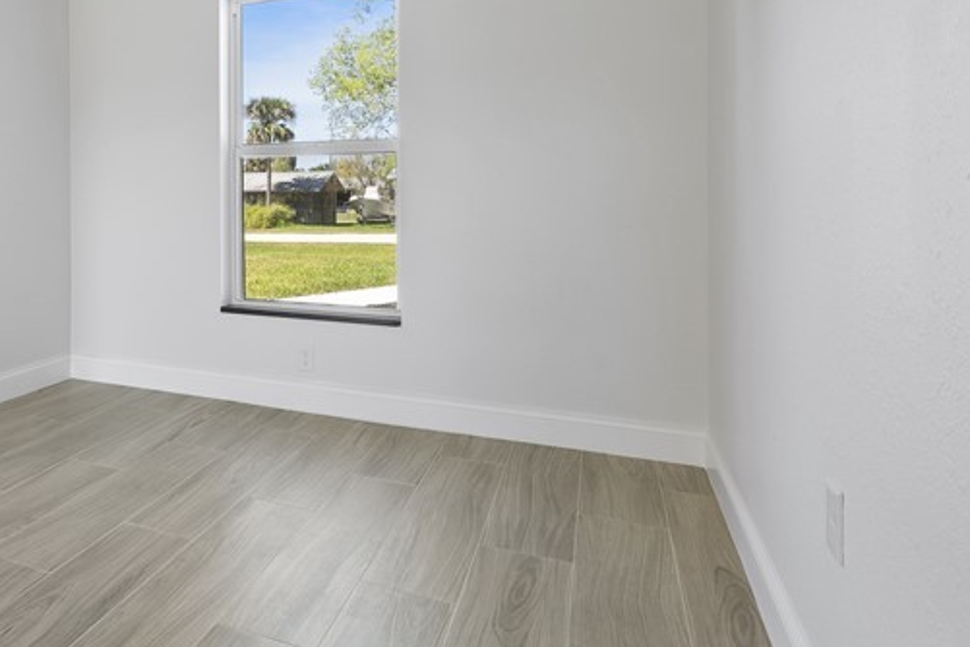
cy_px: 186
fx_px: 701
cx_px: 243
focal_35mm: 26
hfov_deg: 65.2
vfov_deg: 48.2
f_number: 9
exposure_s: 1/5
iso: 200
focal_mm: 12
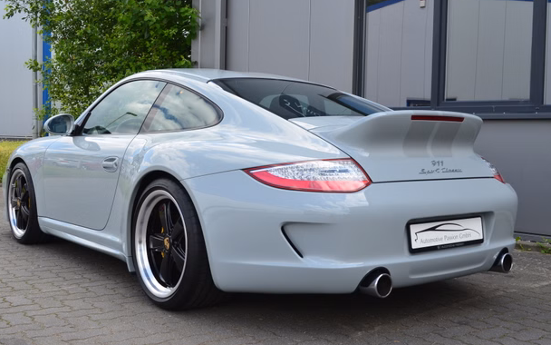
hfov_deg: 44.4
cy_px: 172
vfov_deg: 28.6
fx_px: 676
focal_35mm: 45
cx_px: 264
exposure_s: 1/60
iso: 220
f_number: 10
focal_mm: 28
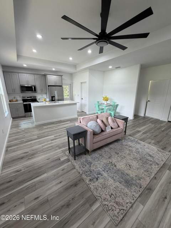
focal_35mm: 14
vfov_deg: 102.1
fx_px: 92
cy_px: 114
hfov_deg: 85.7
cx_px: 86
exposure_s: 1/120
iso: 200
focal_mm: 2.22
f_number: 2.2
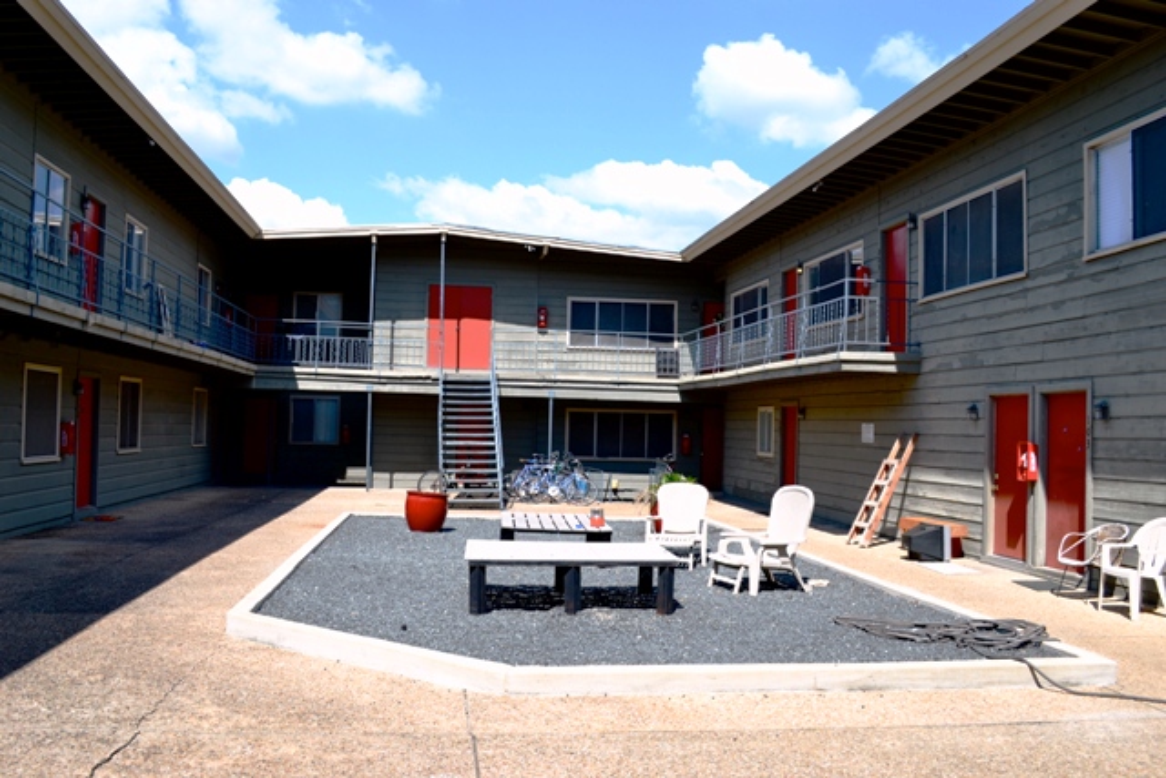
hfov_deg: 61.9
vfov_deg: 43.6
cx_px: 583
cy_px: 389
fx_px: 972
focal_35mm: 30
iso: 100
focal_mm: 20
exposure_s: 1/200
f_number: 7.1
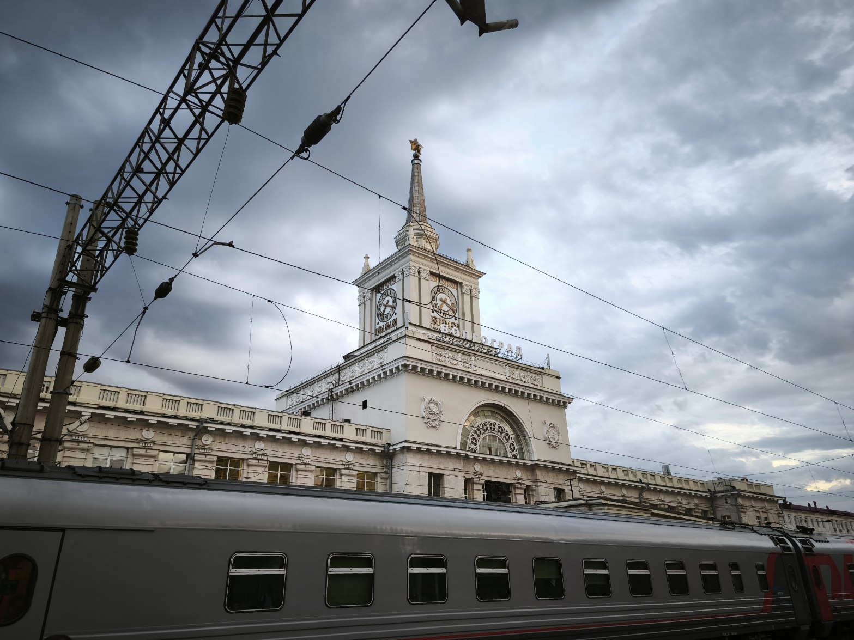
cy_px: 320
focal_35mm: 23
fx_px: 567
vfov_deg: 58.9
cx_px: 427
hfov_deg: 73.9
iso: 80
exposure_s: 1/100
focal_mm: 5.35
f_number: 1.7
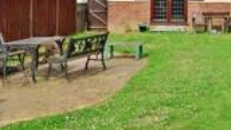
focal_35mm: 60
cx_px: 192
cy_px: -17
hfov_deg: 33.6
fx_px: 368
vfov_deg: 19.2
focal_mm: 10
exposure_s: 1/100
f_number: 11
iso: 200
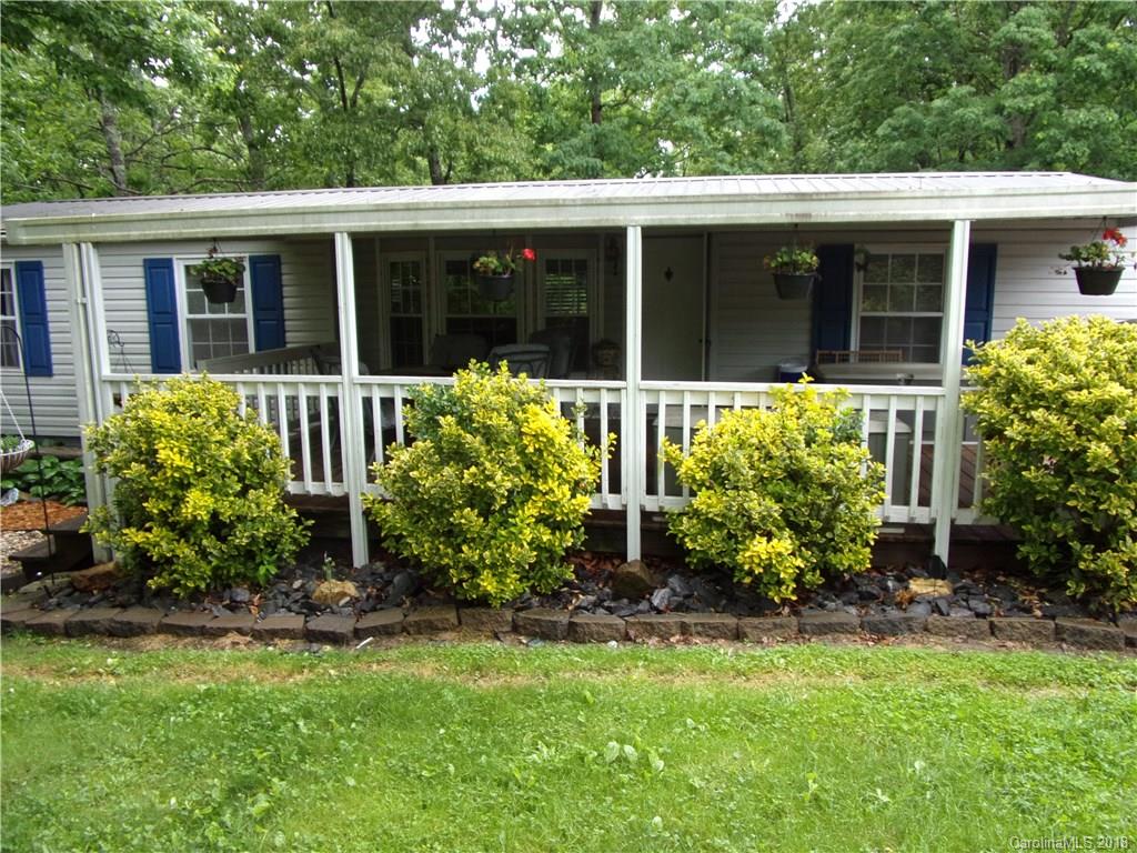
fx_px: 788
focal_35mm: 24
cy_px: 426
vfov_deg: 56.8
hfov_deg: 71.6
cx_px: 568
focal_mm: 4.3
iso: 80
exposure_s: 1/120
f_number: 3.3
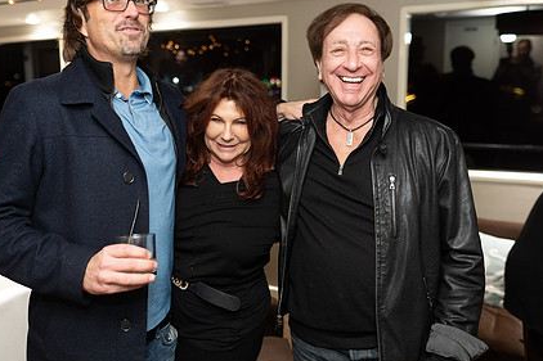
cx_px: 234
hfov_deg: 57.0
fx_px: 498
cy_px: 146
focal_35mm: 33
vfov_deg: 39.8
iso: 1000
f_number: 2
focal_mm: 24
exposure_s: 1/100
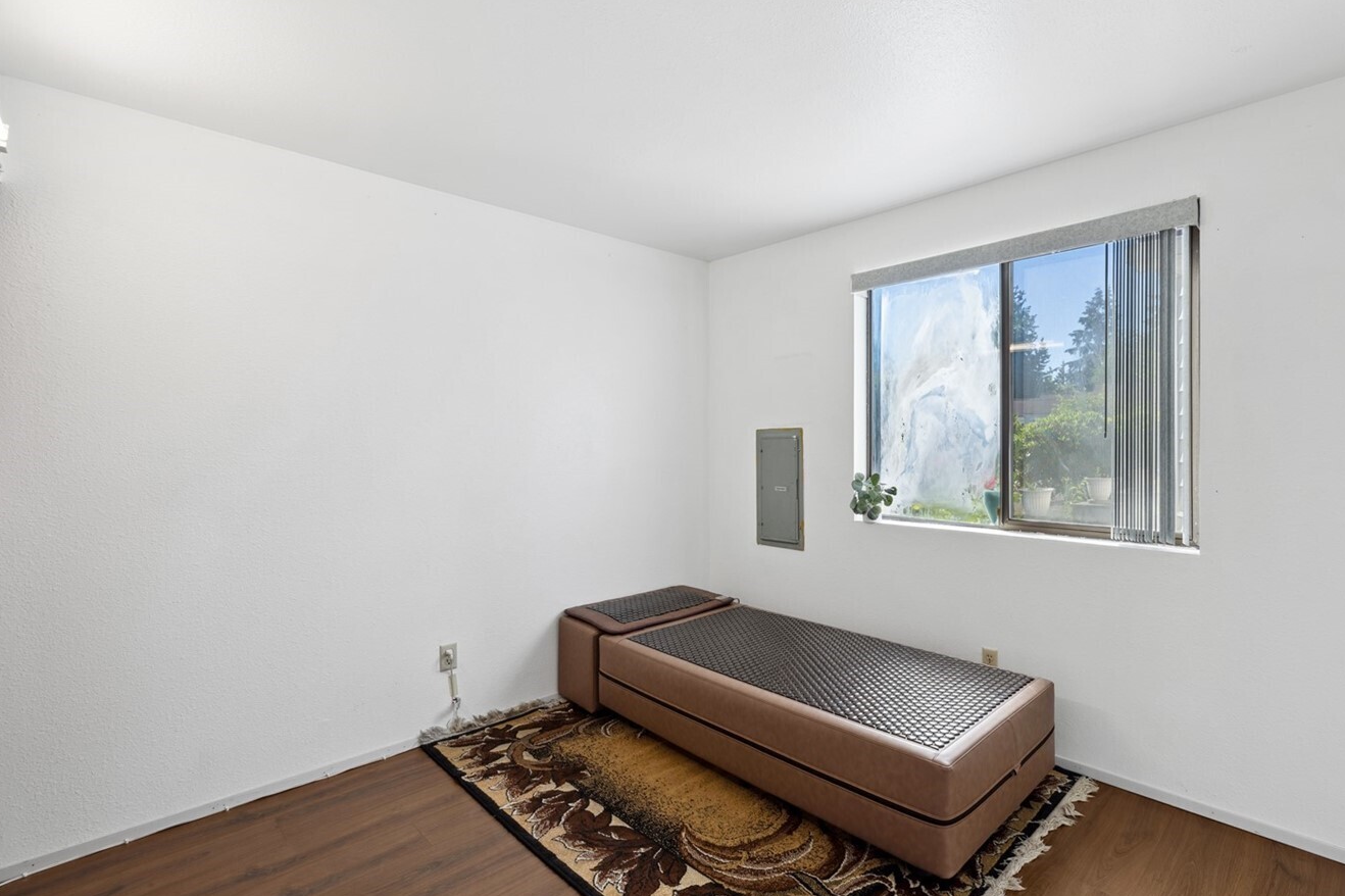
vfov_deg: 70.4
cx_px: 809
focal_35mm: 17
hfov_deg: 92.0
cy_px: 457
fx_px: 635
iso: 100
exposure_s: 1/15
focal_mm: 14
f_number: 8
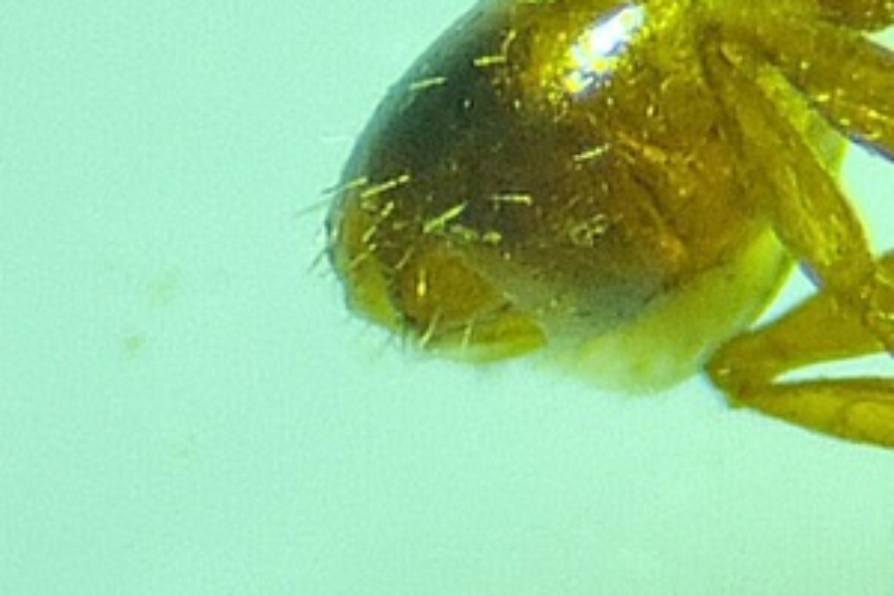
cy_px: 194
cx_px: 1237
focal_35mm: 80
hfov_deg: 22.1
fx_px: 1987
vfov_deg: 17.0
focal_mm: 5.9
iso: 25
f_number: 2
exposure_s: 1/182
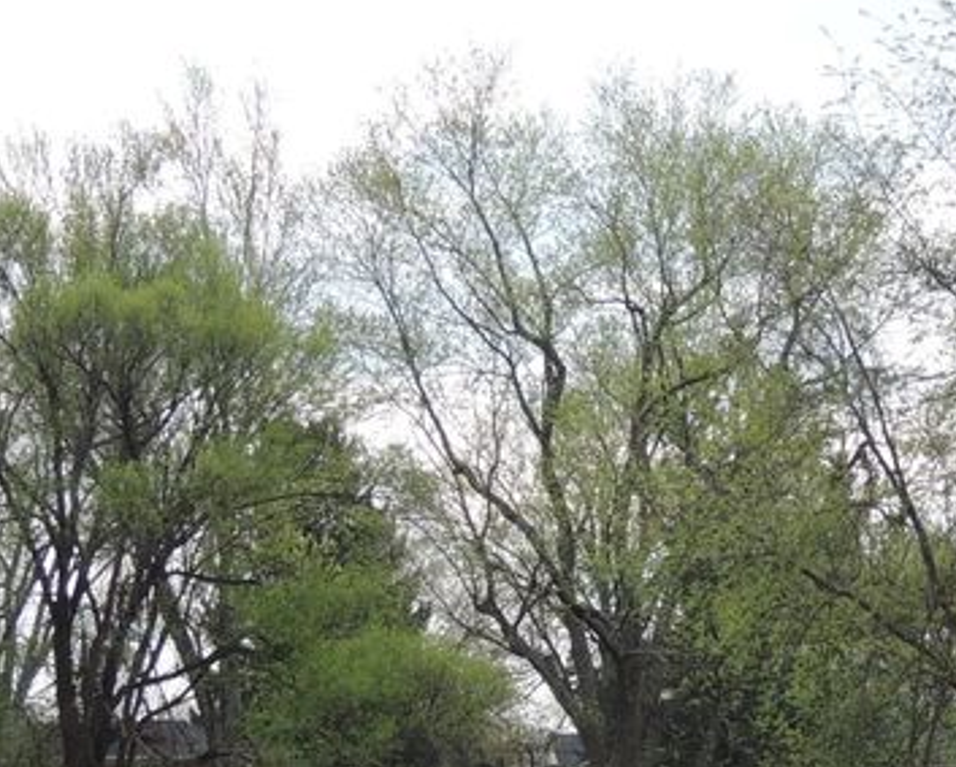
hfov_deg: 14.4
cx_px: 729
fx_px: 3766
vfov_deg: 11.6
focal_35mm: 133
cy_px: 650
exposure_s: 1/400
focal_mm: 8.3
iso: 100
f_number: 3.5
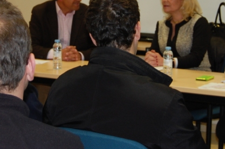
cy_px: -20
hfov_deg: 17.4
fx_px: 737
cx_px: 101
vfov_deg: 11.4
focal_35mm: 118
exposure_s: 1/60
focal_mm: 32
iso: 400
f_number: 4.5
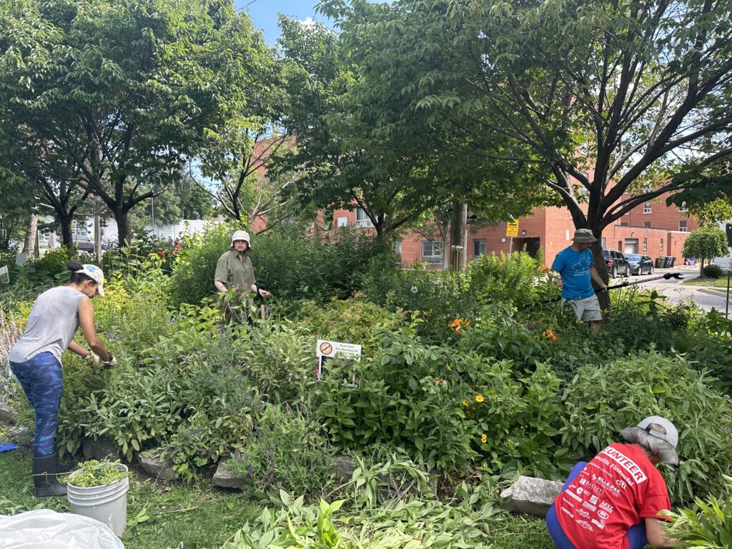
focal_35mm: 24
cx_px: 366
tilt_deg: -1.5
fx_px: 508
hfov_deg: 71.6
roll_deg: +0.5
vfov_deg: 56.8
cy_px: 274
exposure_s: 1/594
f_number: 1.78
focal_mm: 6.86
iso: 80
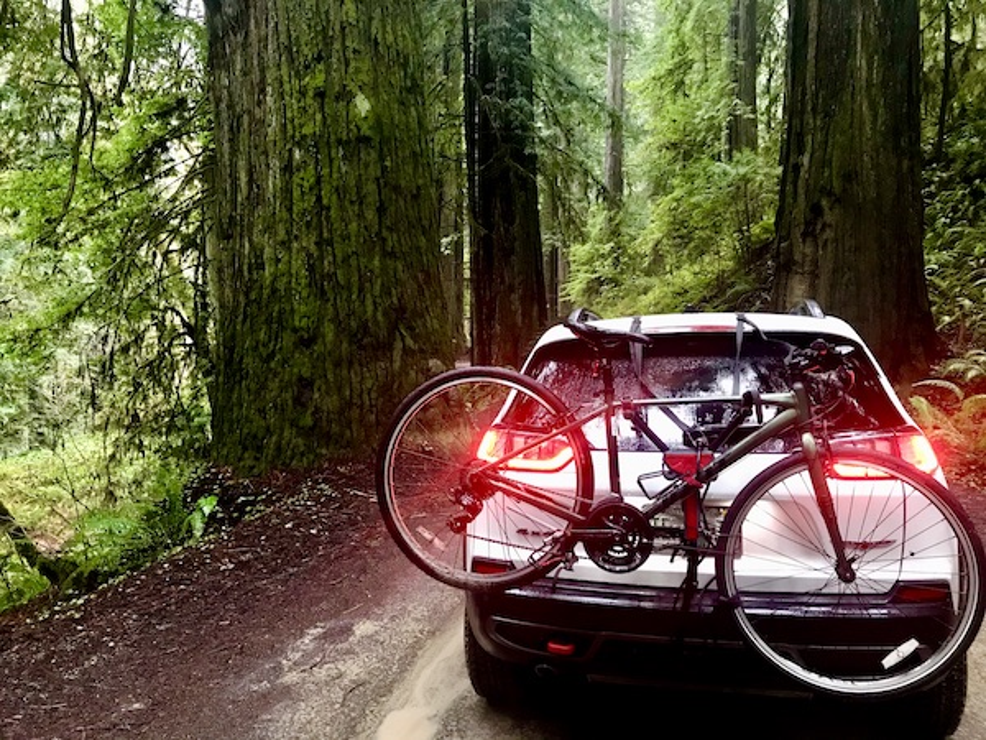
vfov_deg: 49.7
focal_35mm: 28
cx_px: 493
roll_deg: -0.8
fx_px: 798
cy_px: 370
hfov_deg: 63.4
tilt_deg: -1.6
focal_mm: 3.99
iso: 100
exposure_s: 1/13
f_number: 1.8
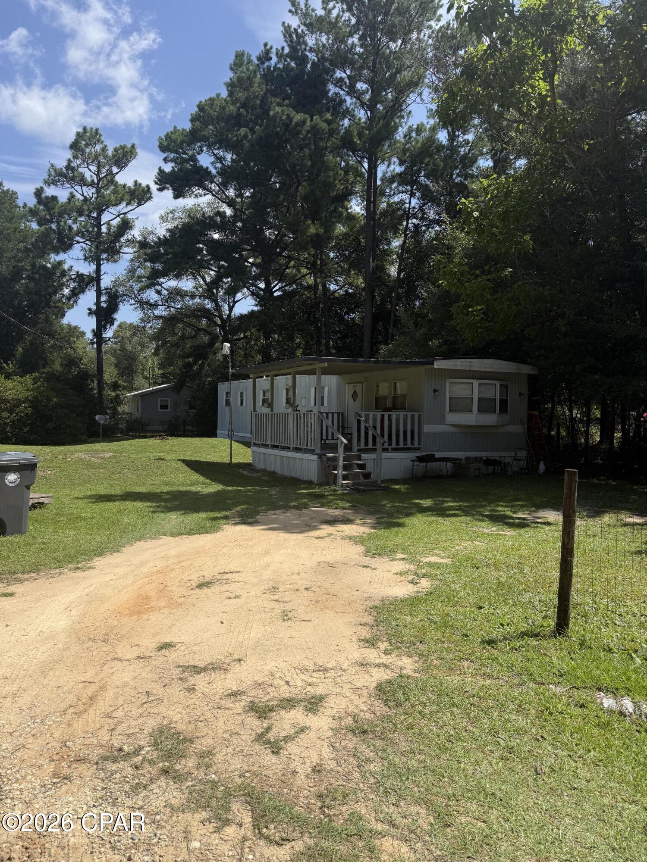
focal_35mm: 24
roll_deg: -1.6
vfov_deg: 71.6
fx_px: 598
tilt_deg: -2.1
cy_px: 431
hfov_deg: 56.8
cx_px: 324
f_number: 1.78
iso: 80
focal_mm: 6.76
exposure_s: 1/4975
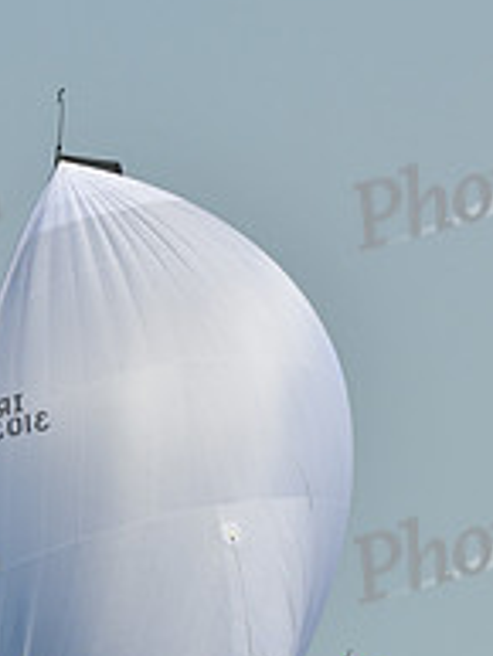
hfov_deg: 3.0
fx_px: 9313
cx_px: 178
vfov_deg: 4.0
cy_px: 387
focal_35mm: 491
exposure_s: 1/640
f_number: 9
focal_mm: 170
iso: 320
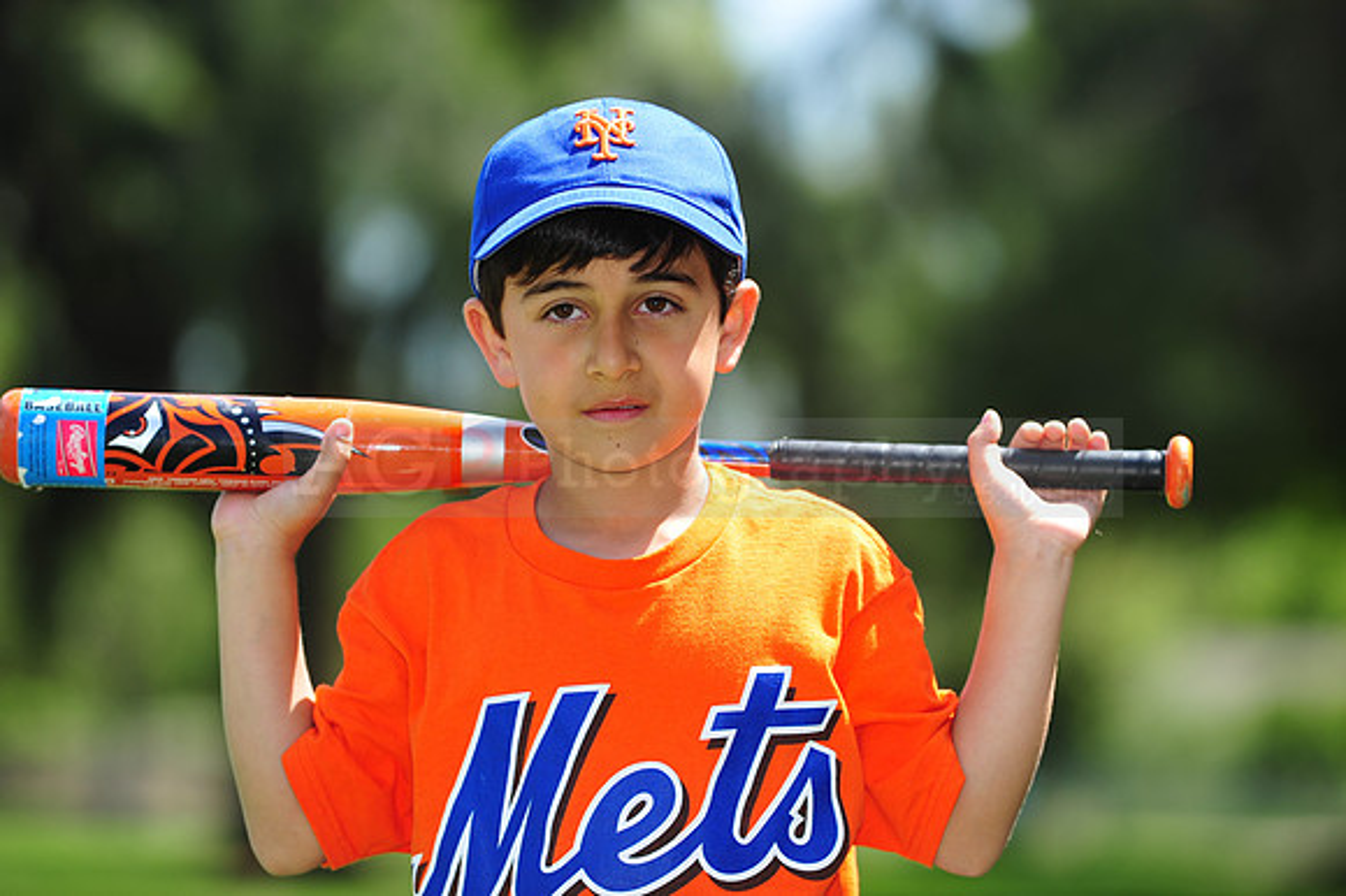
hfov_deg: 10.3
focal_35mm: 200
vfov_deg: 6.9
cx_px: 673
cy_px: 448
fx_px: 7473
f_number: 4.5
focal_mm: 200
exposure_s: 1/640
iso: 200
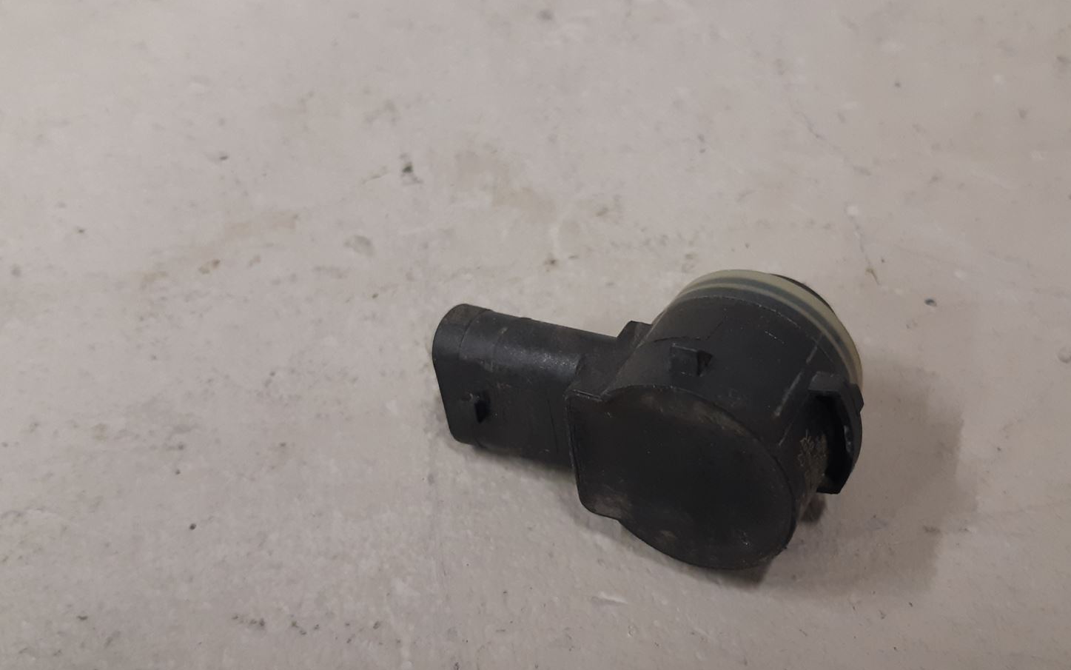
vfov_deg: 32.7
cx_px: 628
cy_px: 389
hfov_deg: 50.1
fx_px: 1139
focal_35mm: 39
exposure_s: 1/50
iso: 160
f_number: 1.7
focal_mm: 3.93
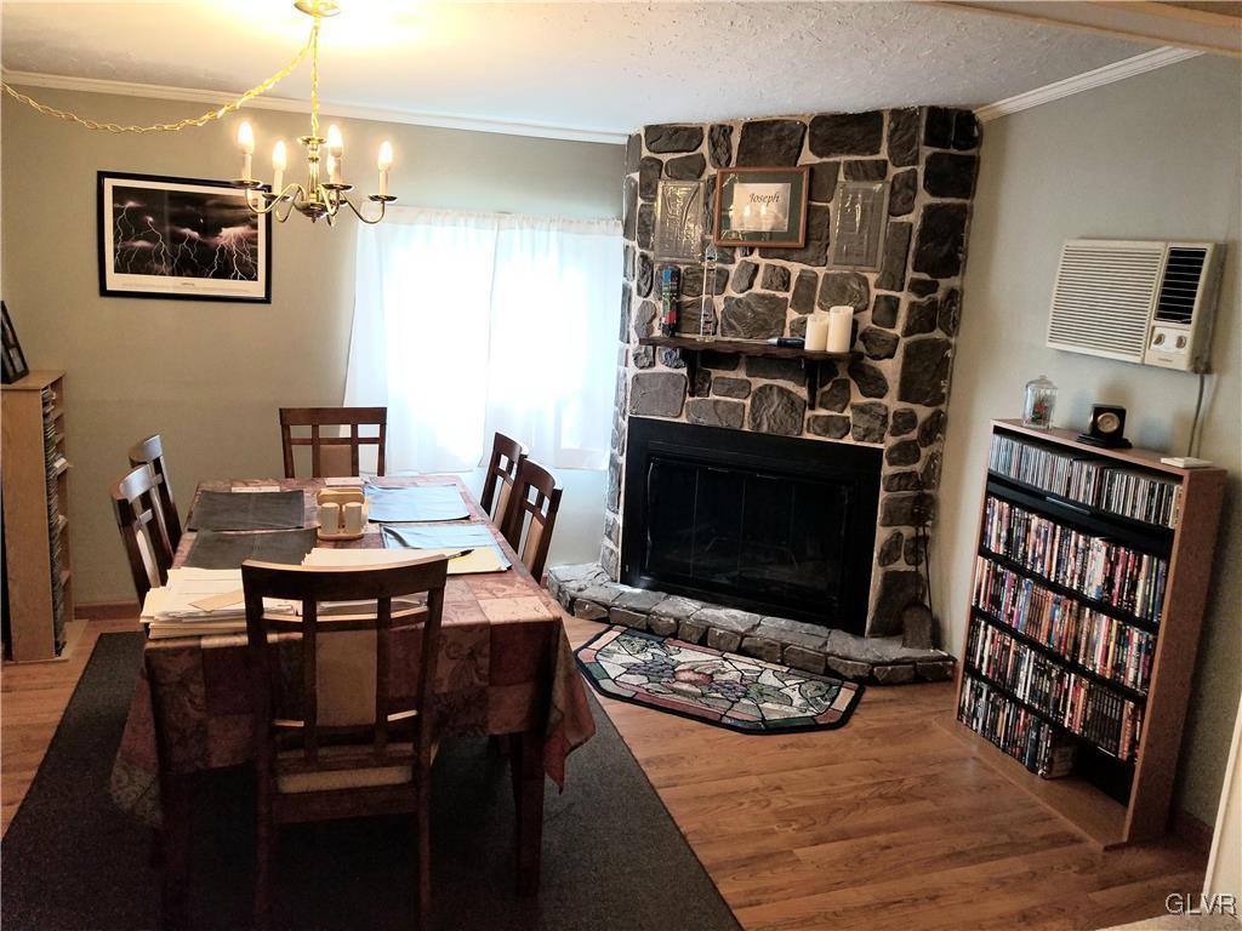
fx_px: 933
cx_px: 621
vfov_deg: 53.1
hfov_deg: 67.3
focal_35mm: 26
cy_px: 466
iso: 200
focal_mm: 4.25
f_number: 1.7
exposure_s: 1/120
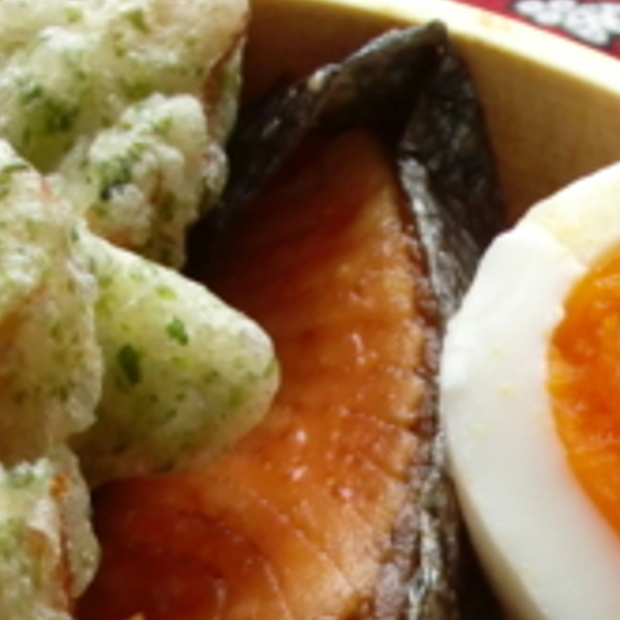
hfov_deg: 7.4
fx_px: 4762
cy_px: 969
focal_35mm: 235
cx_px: 545
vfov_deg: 7.3
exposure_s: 1/60
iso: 200
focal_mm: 9.8
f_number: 3.6
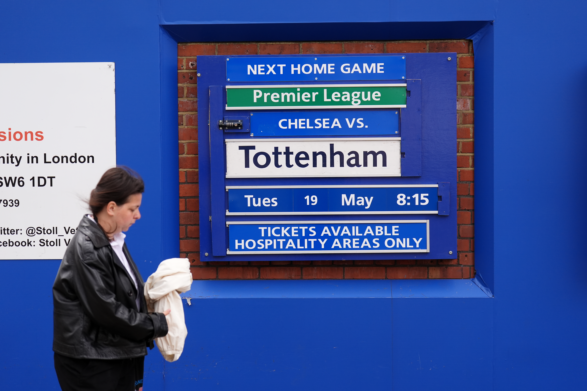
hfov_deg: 28.8
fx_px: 1141
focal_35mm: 70
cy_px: 196
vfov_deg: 19.5
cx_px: 294
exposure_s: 1/1600
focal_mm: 70
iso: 640
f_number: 3.5
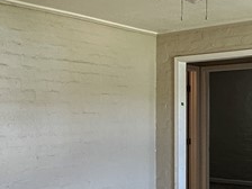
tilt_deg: -0.9
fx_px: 466
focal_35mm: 64
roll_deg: +0.3
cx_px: 90
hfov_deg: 30.1
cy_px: 127
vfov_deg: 22.8
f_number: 2.2
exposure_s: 1/60
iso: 160
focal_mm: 2.22
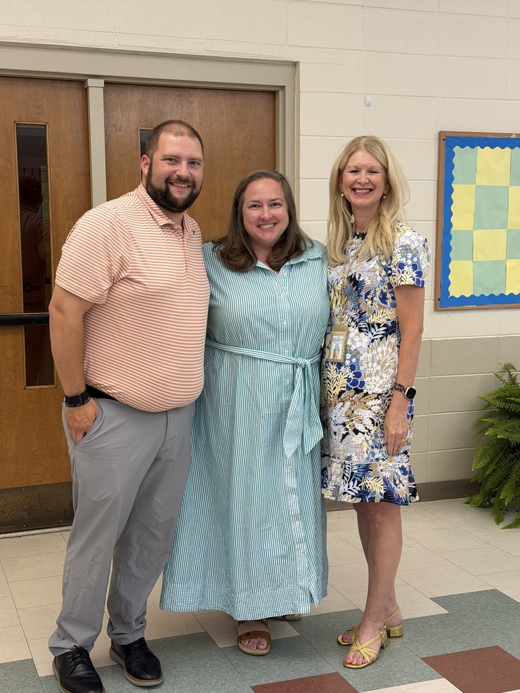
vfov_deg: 39.7
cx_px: 260
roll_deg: +0.2
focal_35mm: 48
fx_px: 961
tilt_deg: -6.6
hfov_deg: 30.3
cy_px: 346
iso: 125
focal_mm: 6.76
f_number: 1.78
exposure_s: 1/59
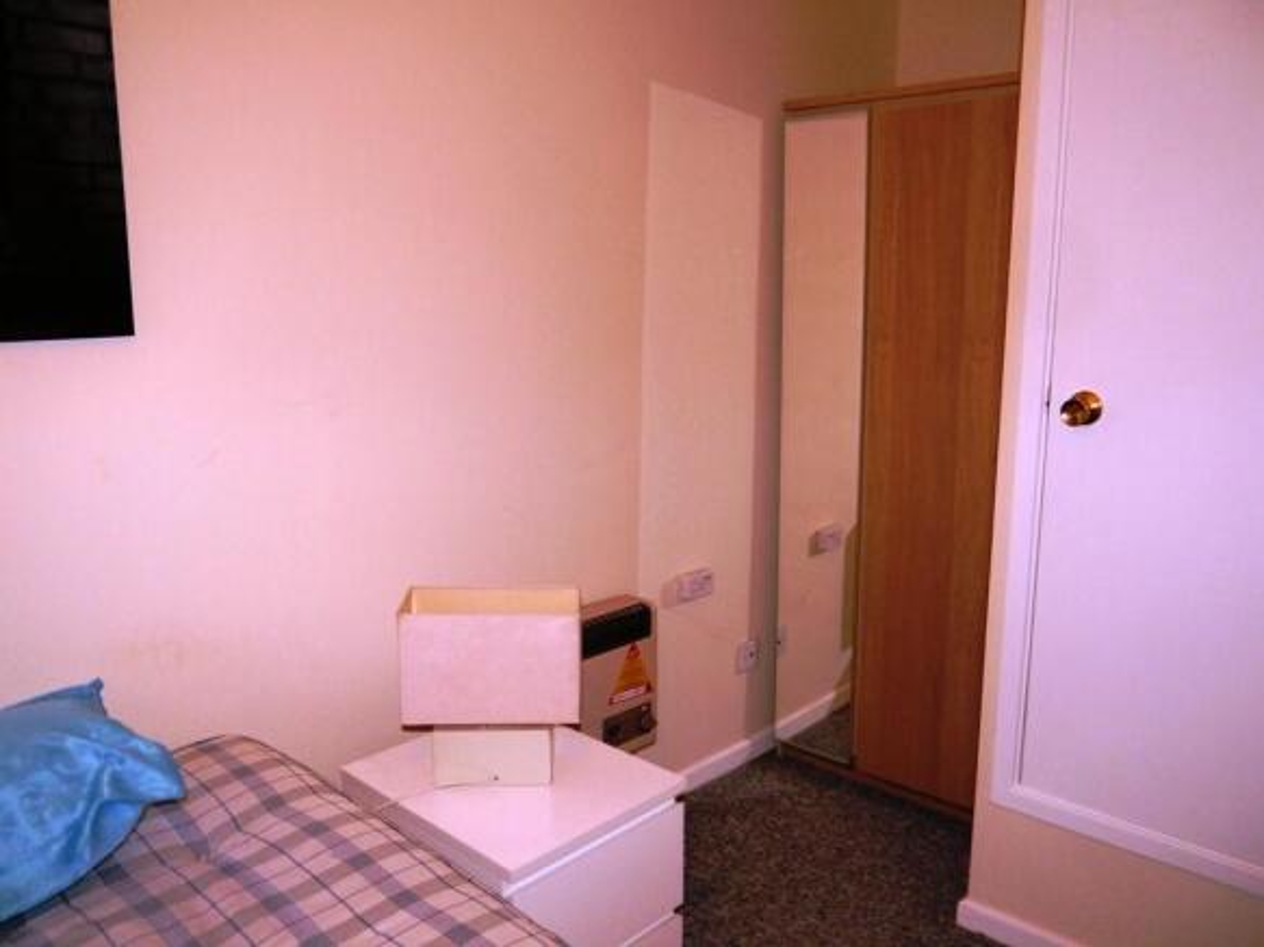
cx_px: 632
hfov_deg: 63.5
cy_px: 474
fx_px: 1022
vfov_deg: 49.7
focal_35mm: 28
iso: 800
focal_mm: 14
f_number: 3.5
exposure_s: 1/125
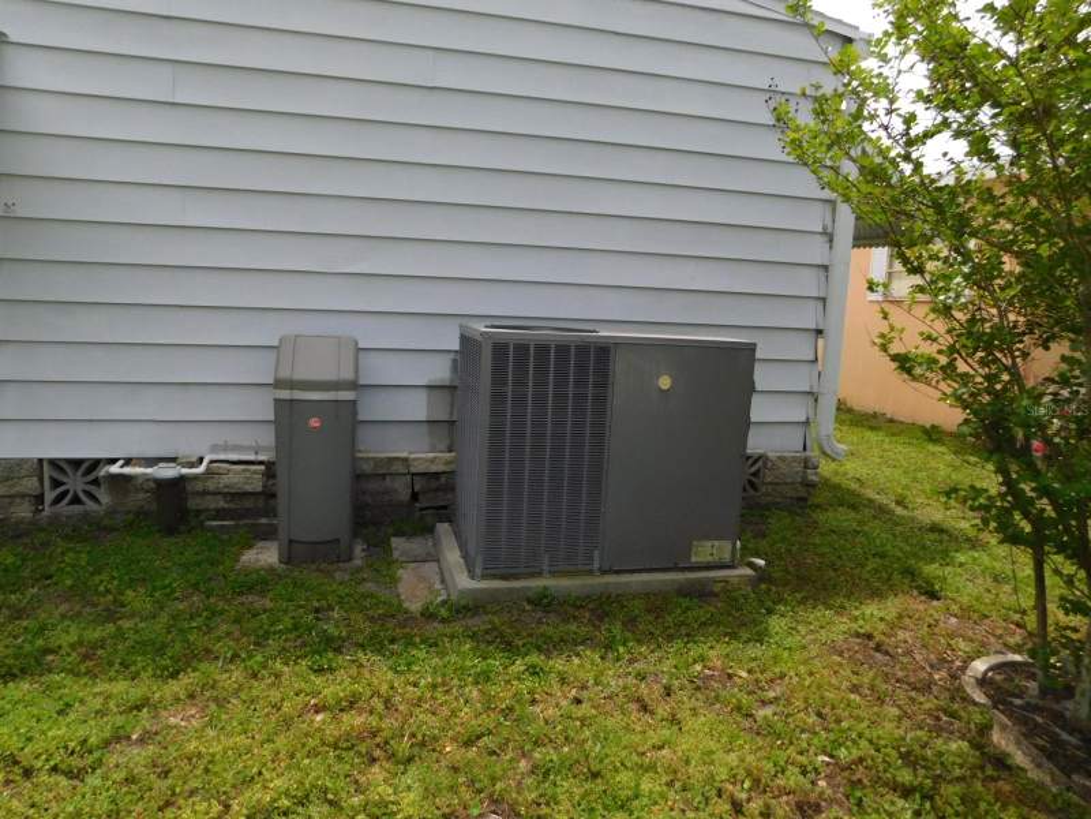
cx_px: 546
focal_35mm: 23
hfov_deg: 73.9
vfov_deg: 58.9
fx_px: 725
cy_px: 410
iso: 125
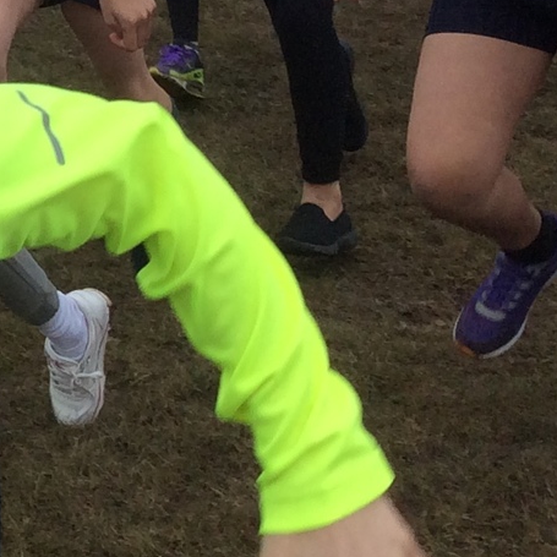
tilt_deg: -10.5
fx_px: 2312
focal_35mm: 127
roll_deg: +4.2
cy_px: -166
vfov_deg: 13.3
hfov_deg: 12.4
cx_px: -504
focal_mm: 3.3
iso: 32
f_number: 2.4
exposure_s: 1/673
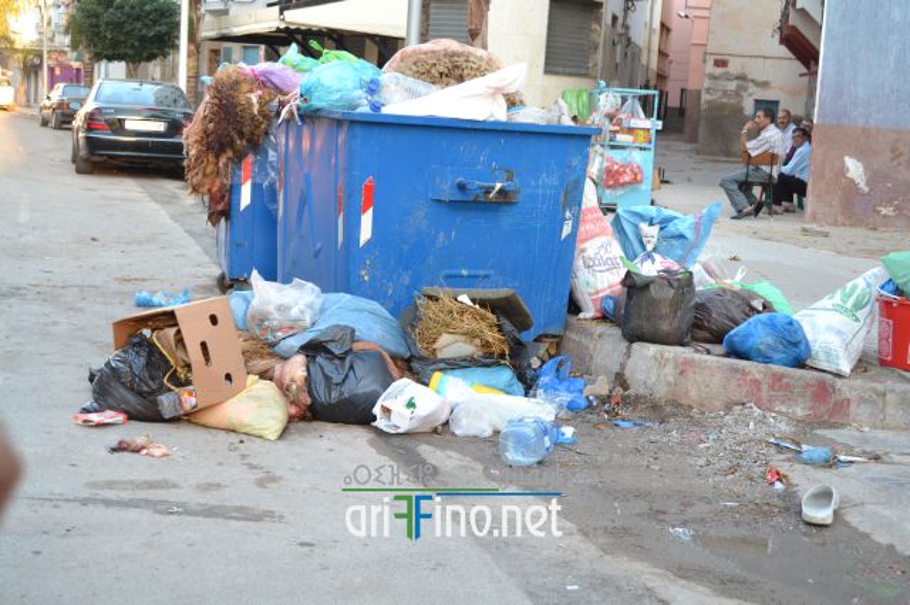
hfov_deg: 37.9
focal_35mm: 52
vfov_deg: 25.7
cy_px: 302
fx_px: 1326
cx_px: 455
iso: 400
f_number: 5
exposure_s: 1/80
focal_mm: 35
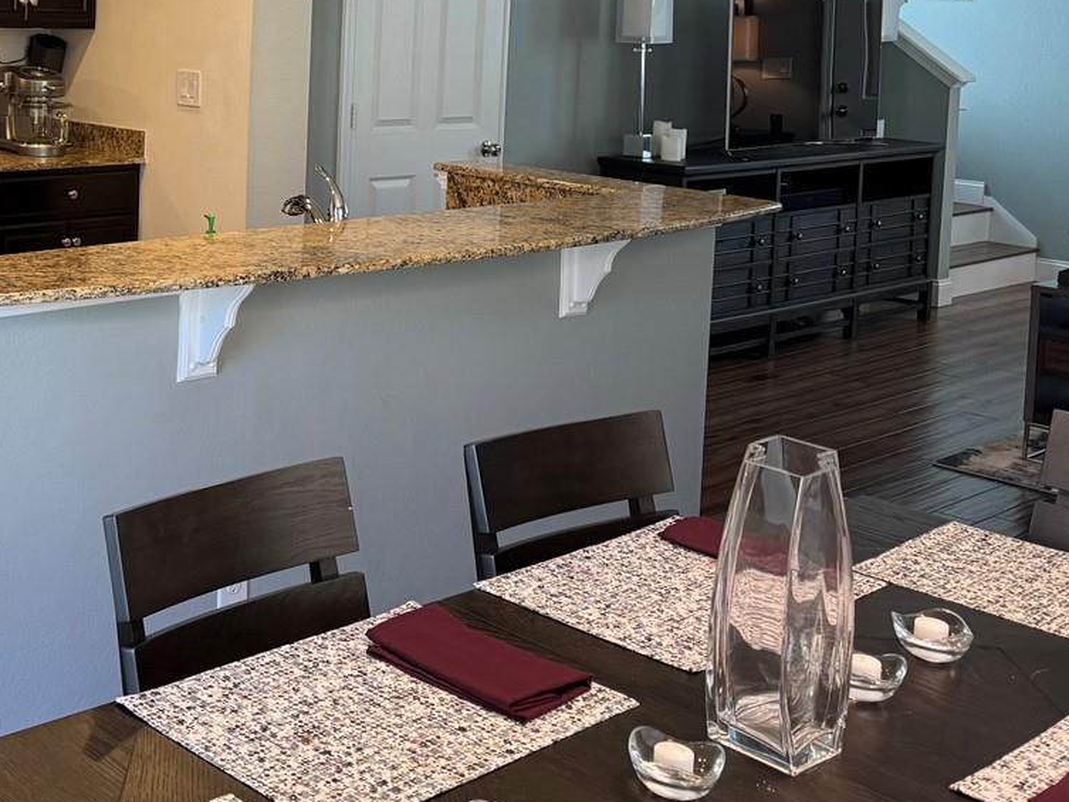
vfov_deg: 27.5
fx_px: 1575
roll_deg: -1.9
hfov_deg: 35.3
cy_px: 82
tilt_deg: -4.2
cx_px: 109
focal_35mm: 51
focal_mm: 6.76
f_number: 1.78
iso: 200
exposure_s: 1/60
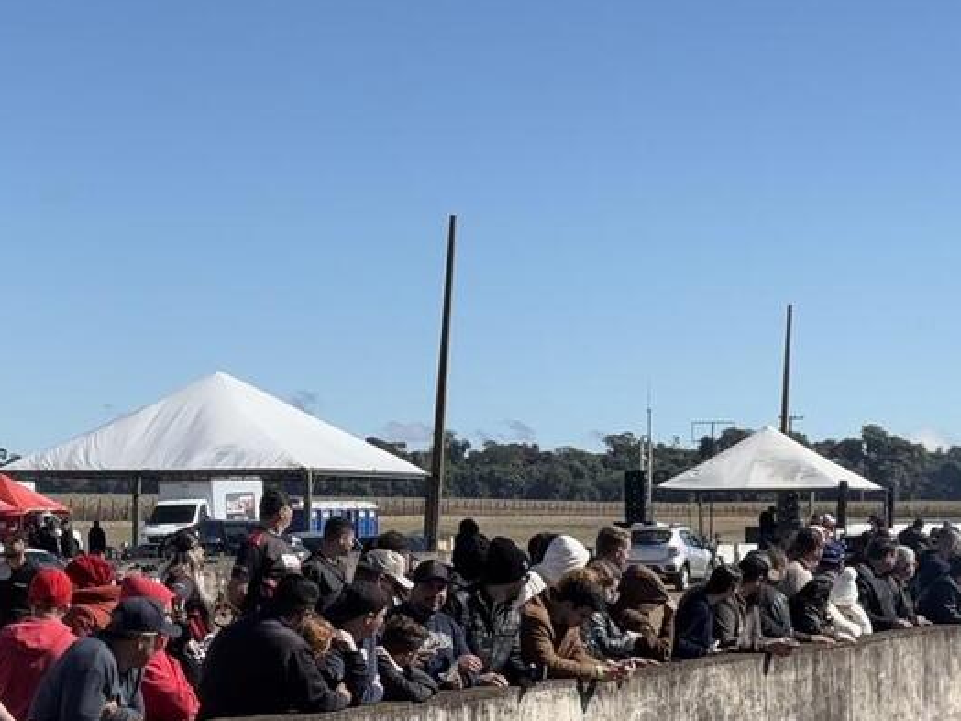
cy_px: 466
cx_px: 26
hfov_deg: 16.3
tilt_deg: +0.9
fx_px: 3304
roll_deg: -0.3
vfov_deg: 12.4
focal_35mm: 119
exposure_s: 1/2857
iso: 40
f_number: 1.6
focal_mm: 5.96
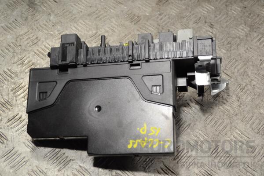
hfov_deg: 36.9
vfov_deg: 25.1
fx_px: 396
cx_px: 132
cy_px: 88
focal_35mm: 54
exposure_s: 1/30
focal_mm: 36
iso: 160
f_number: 5
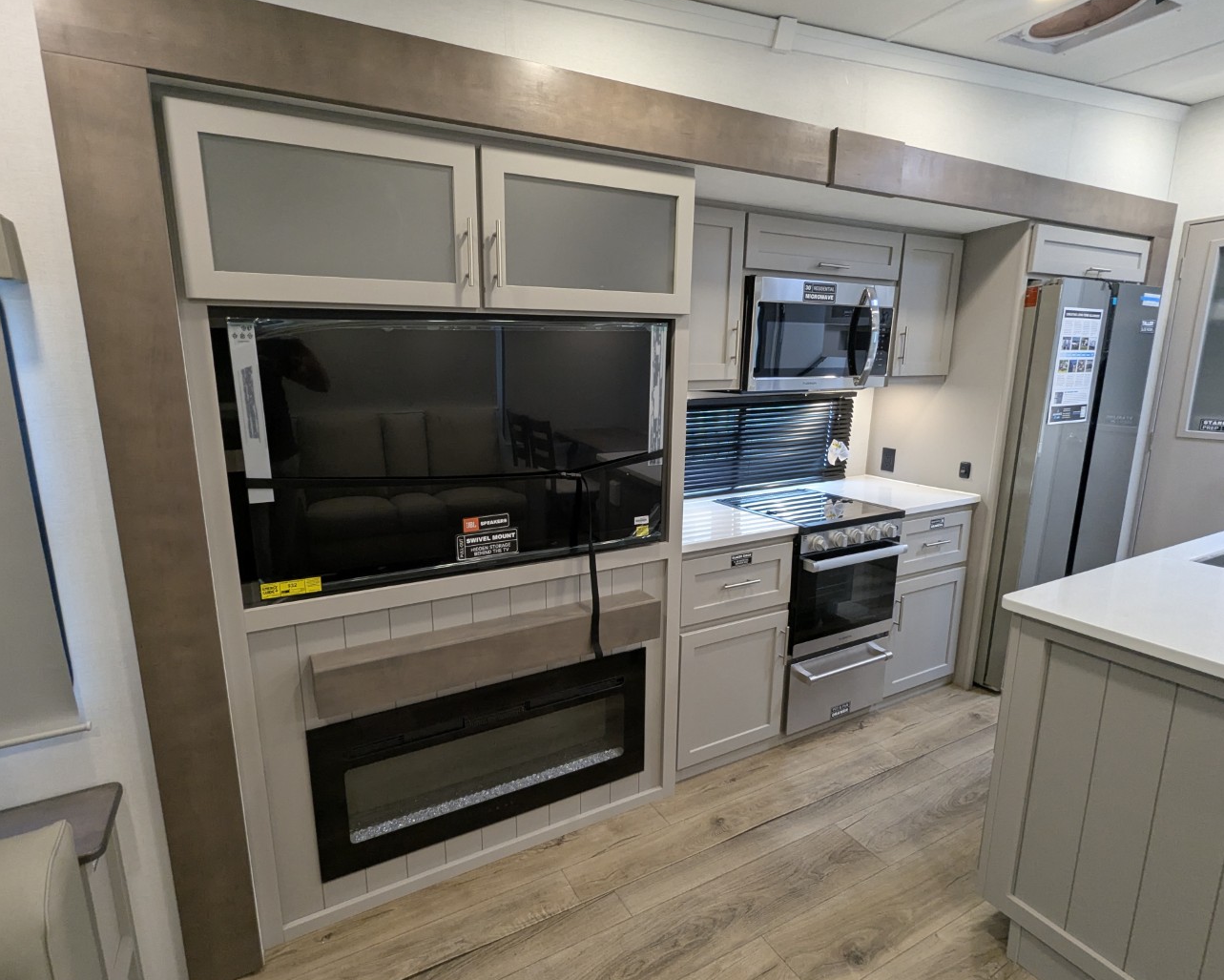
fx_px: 616
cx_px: 573
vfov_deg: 77.0
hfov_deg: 89.5
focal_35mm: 17
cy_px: 496
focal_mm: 2.35
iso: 218
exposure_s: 1/69.5
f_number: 2.2
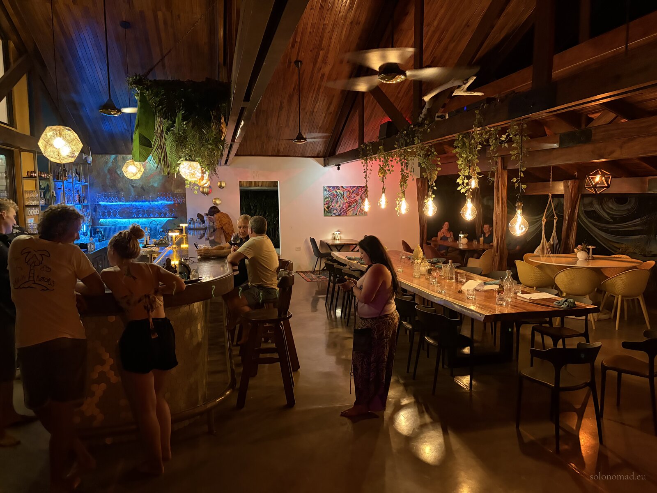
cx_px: 328
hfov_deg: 67.3
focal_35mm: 26
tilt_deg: -5.8
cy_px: 246
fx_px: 493
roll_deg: +0.8
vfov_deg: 53.1
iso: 800
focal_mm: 5.96
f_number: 1.6
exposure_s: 1/30
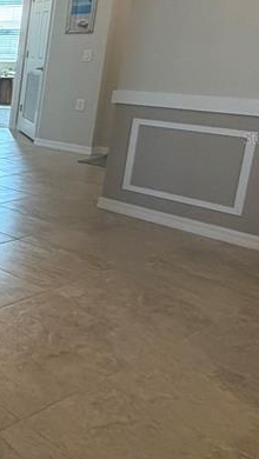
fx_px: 487
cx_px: -288
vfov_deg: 49.2
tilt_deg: -11.4
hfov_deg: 17.7
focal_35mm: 40
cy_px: 138
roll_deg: +0.6
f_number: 2.2
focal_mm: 2.22
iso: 250
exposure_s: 1/120
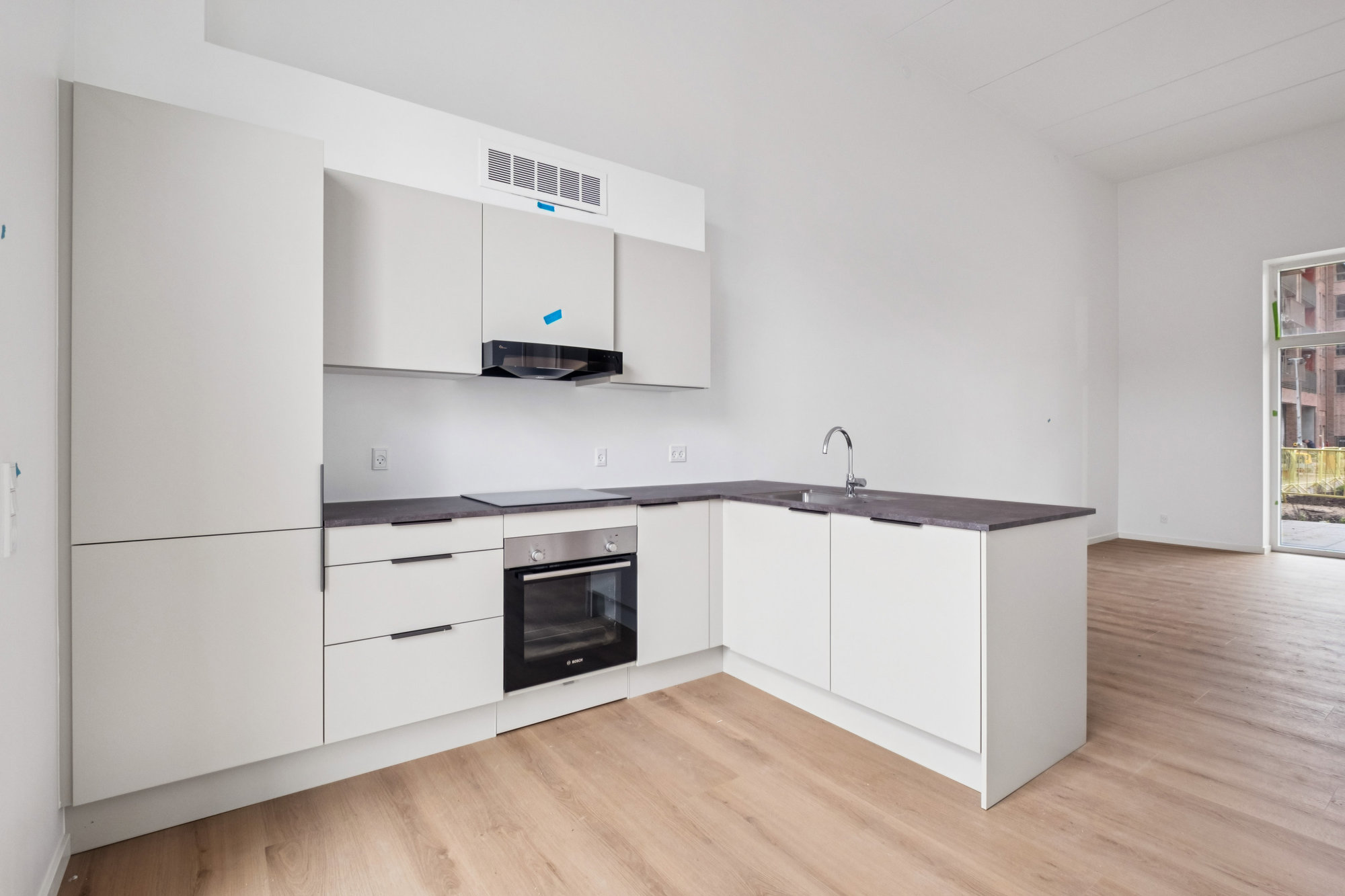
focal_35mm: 17
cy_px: 448
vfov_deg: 70.4
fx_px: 635
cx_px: 672
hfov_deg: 93.3
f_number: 8
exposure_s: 1/10
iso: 500
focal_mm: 11
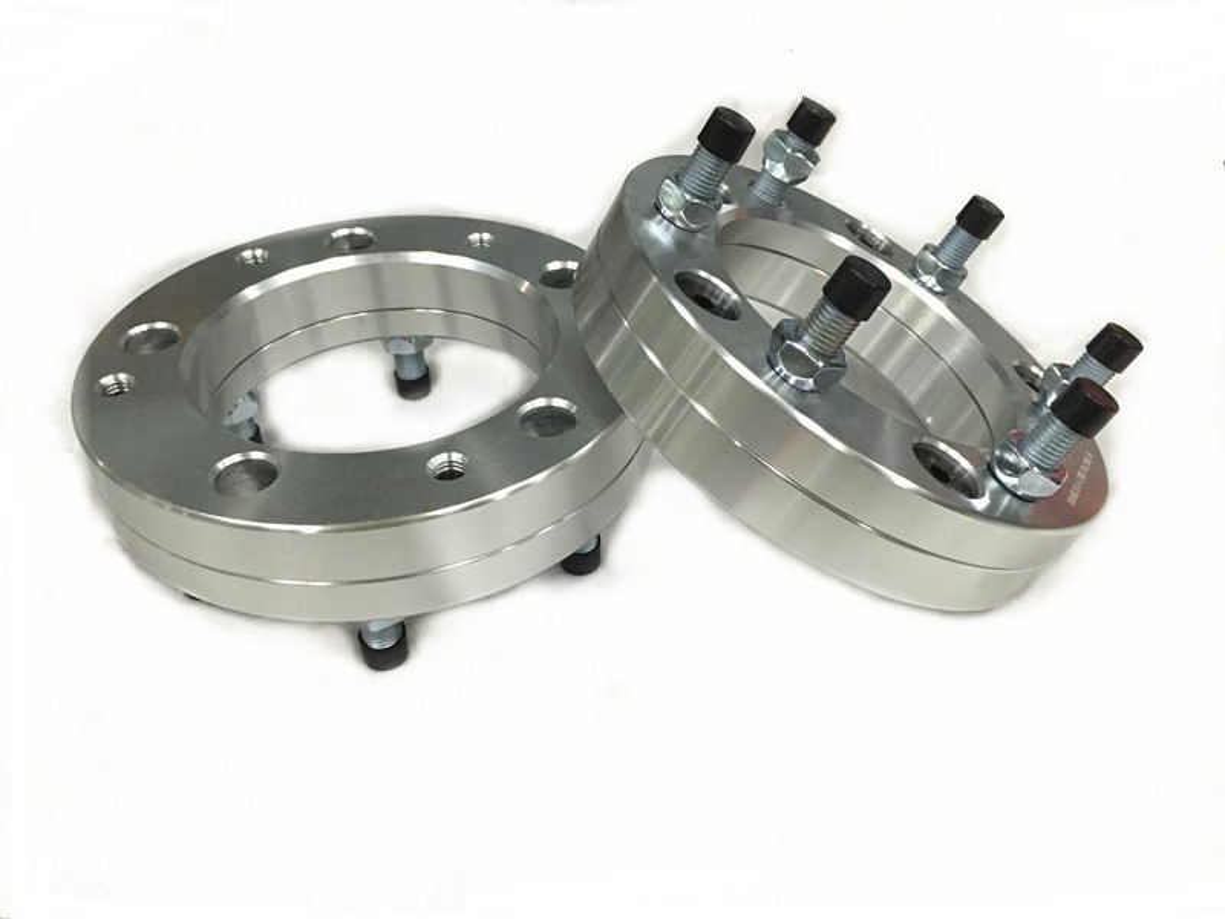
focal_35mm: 29
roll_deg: +1.4
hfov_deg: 61.7
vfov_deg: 48.2
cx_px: 612
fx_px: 1026
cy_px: 460
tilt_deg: -38.1
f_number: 2.2
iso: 200
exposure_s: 1/33
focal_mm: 4.15
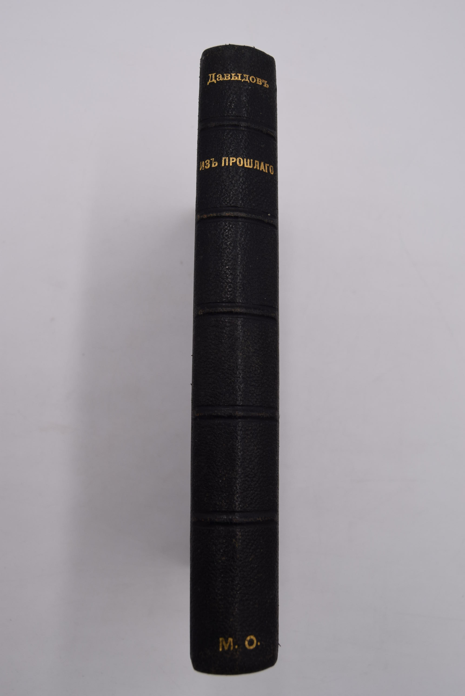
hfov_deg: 43.7
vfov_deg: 61.9
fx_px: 580
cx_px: 232
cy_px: 348
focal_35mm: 30
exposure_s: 1/250
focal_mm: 20
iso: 400
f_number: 8
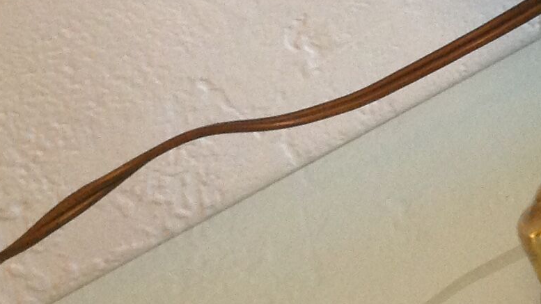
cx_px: 760
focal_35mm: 127
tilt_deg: -13.9
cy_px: -79
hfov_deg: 15.8
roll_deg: +25.5
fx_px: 1822
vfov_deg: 9.4
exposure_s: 1/15
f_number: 2.4
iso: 200
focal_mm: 4.28
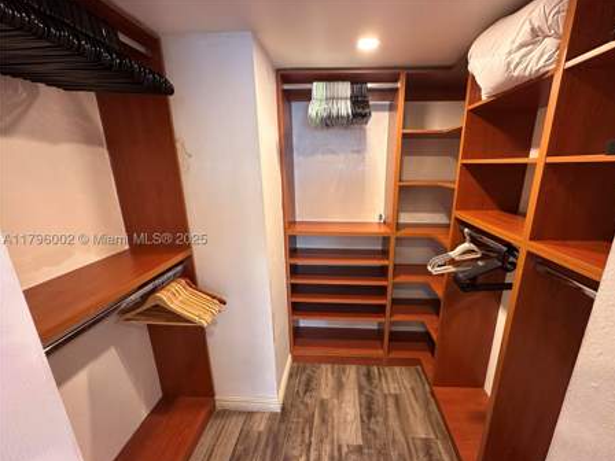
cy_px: 241
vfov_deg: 81.7
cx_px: 328
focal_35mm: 15
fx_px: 266
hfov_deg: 98.0
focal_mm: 2.22
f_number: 2.2
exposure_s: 1/60
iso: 250
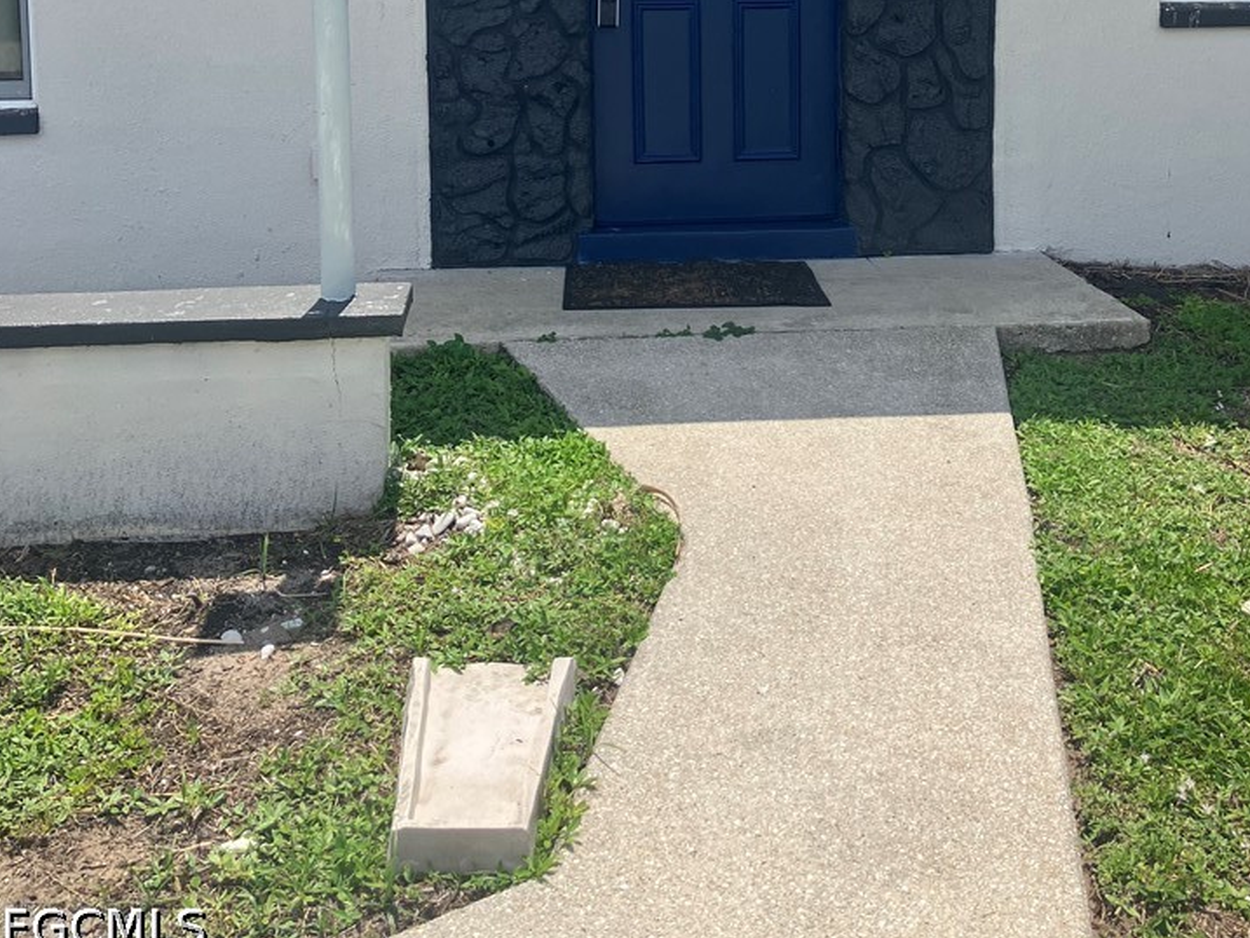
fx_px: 1445
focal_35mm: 40
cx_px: 657
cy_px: 75
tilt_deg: -1.0
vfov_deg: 33.8
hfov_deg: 46.8
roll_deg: +2.7
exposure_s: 1/1919
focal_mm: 3.99
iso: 32
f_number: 1.8
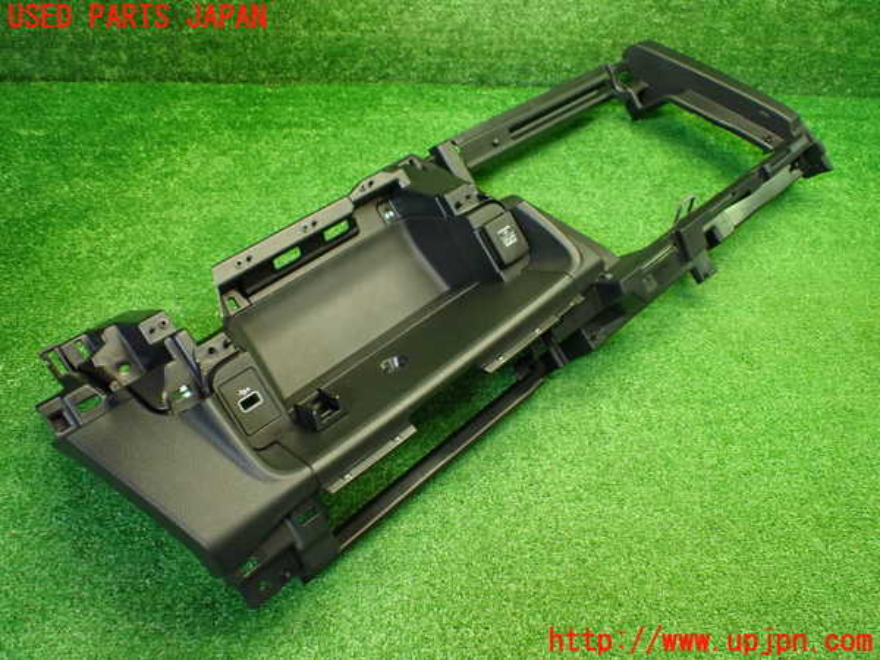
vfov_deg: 46.8
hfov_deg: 60.0
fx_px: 763
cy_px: 330
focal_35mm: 30
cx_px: 440
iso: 800
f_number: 2.3
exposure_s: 1/100
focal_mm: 5.4
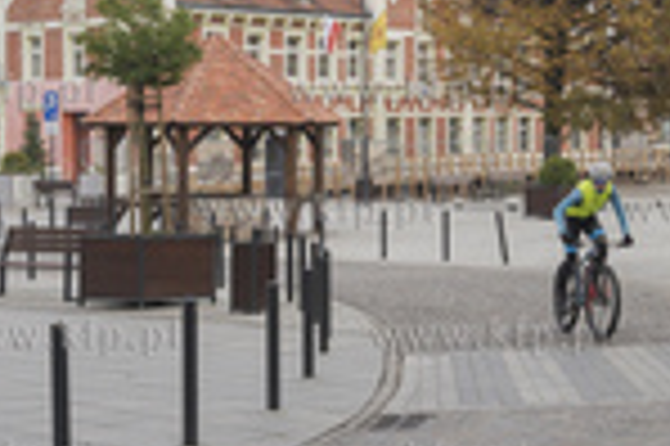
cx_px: 648
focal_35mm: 94
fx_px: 1748
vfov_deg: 14.3
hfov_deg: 21.1
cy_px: 29
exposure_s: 1/640
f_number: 4.5
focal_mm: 35
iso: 400
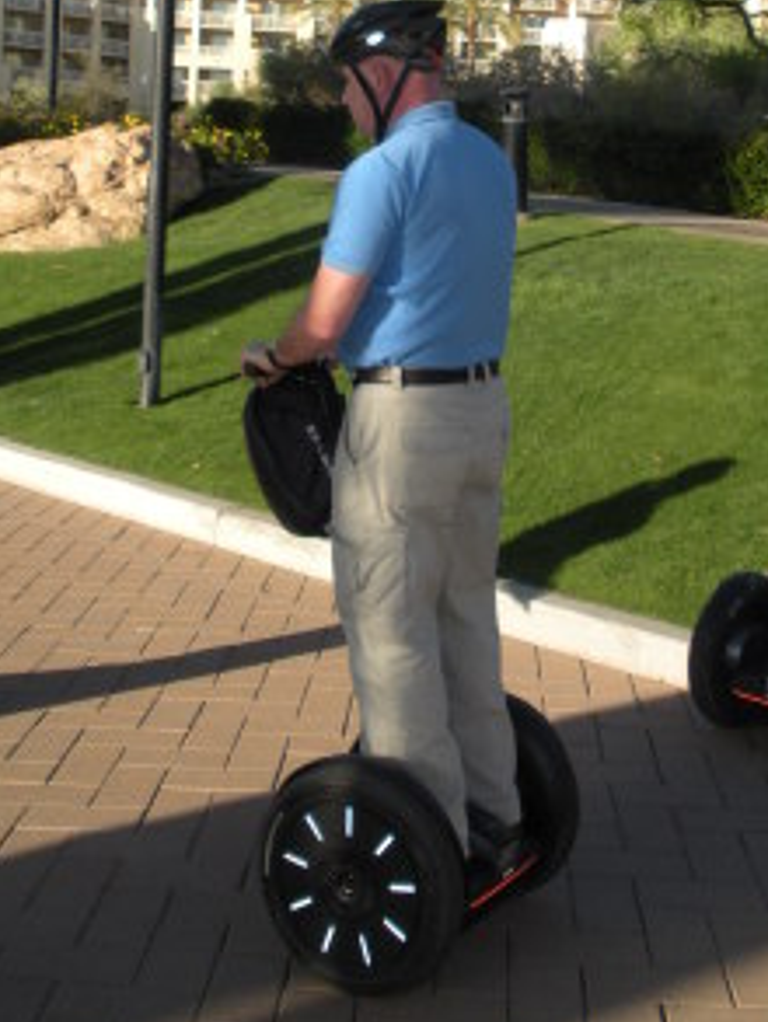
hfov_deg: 26.0
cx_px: 475
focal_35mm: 56
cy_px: 296
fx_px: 1655
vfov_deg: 33.8
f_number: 3.5
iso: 88
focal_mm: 6.3
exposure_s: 1/448
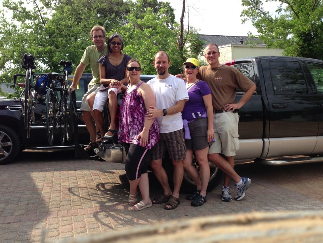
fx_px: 308
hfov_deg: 55.4
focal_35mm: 33
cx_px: 162
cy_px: 122
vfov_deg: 42.9
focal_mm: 4.13
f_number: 2.4
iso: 50
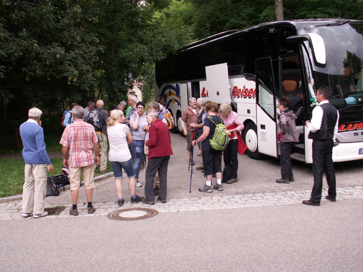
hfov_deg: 52.6
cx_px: 182
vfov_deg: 40.7
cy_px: 136
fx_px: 367
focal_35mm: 35
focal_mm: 5.86
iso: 50
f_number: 4
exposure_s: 1/100
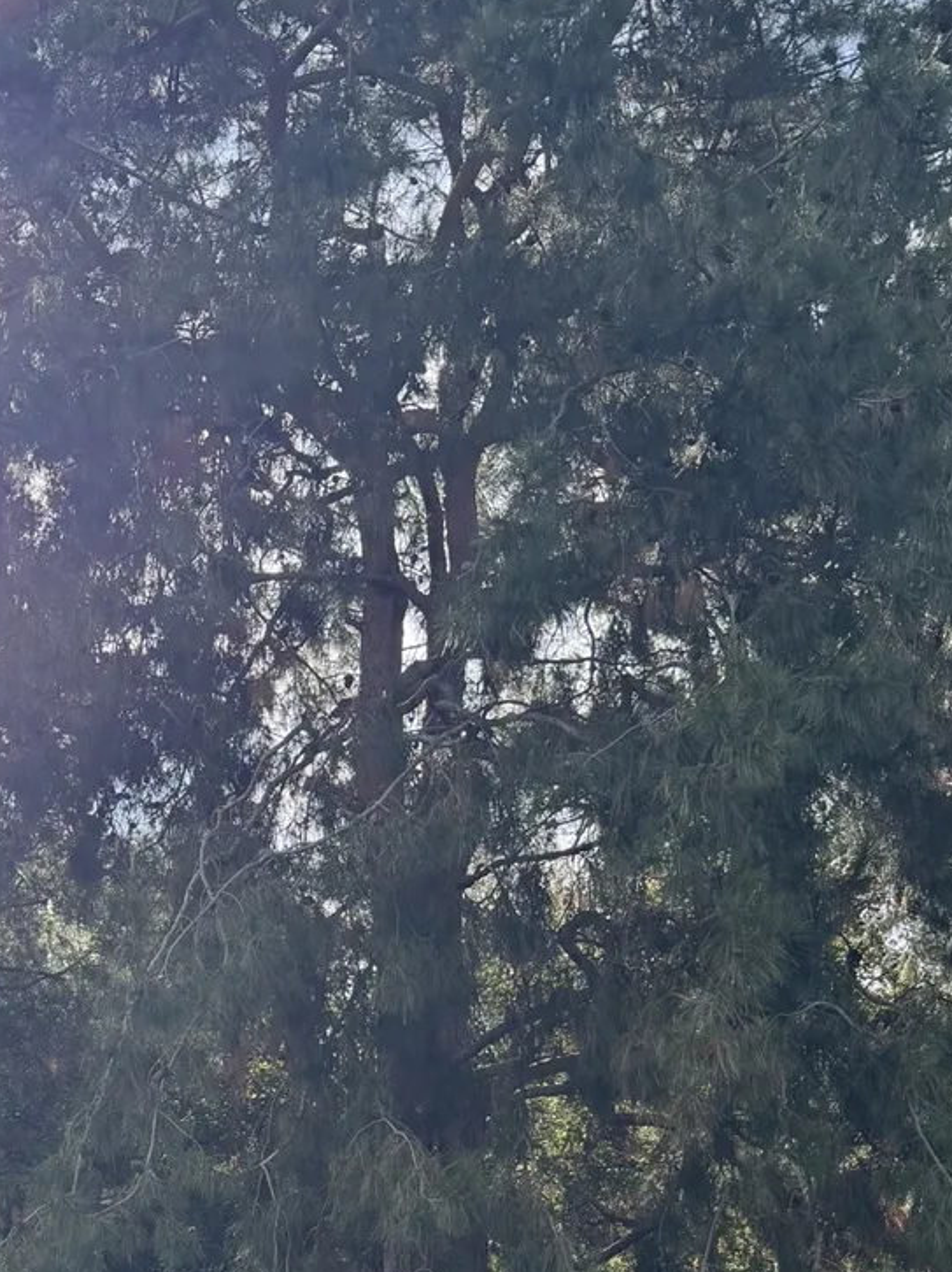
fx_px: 1945
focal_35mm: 53
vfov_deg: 34.1
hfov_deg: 26.5
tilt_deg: +27.7
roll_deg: -2.1
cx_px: 79
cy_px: 1156
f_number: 1.78
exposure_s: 1/1585
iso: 100
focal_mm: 6.76
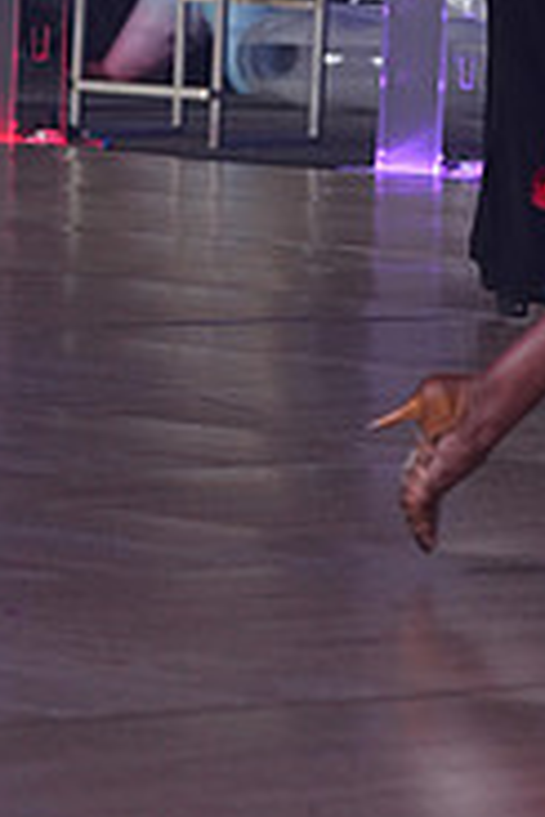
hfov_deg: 3.6
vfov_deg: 5.4
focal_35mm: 381
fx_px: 8651
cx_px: 744
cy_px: -183
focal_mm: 120
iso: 1250
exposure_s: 1/400
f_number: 4
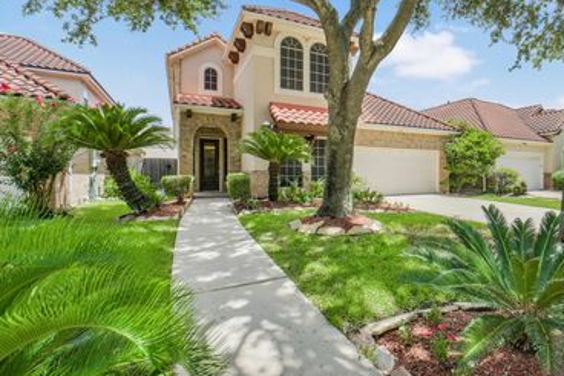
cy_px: 177
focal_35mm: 19
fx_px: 298
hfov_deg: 86.0
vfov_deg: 64.5
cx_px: 334
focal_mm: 14
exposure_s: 1/400
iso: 500
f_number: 11
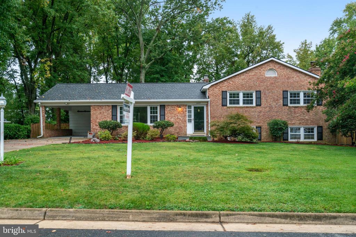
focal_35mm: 32
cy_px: 118
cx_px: 178
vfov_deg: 41.1
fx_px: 316
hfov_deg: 58.7
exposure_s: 1/160
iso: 1250
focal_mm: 32
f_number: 8
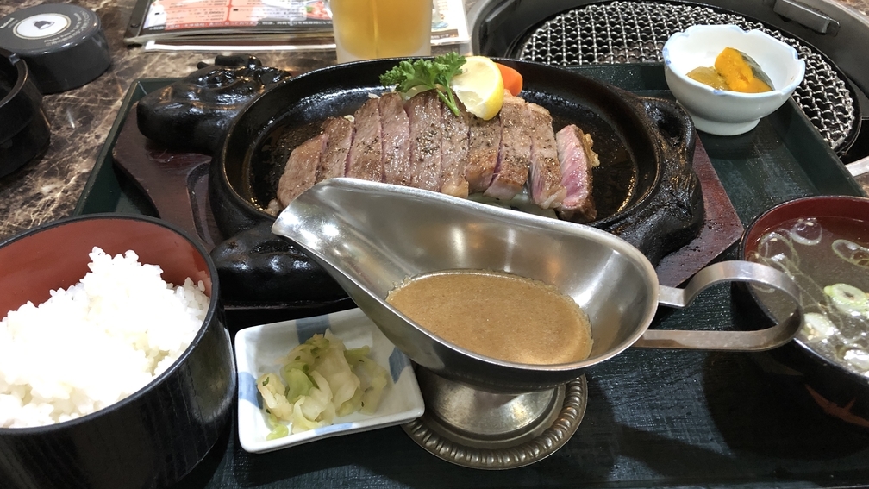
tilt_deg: -41.7
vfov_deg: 37.7
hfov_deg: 62.6
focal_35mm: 31
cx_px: 431
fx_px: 714
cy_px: 207
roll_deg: +0.2
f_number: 1.8
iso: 100
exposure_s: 1/5
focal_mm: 3.99
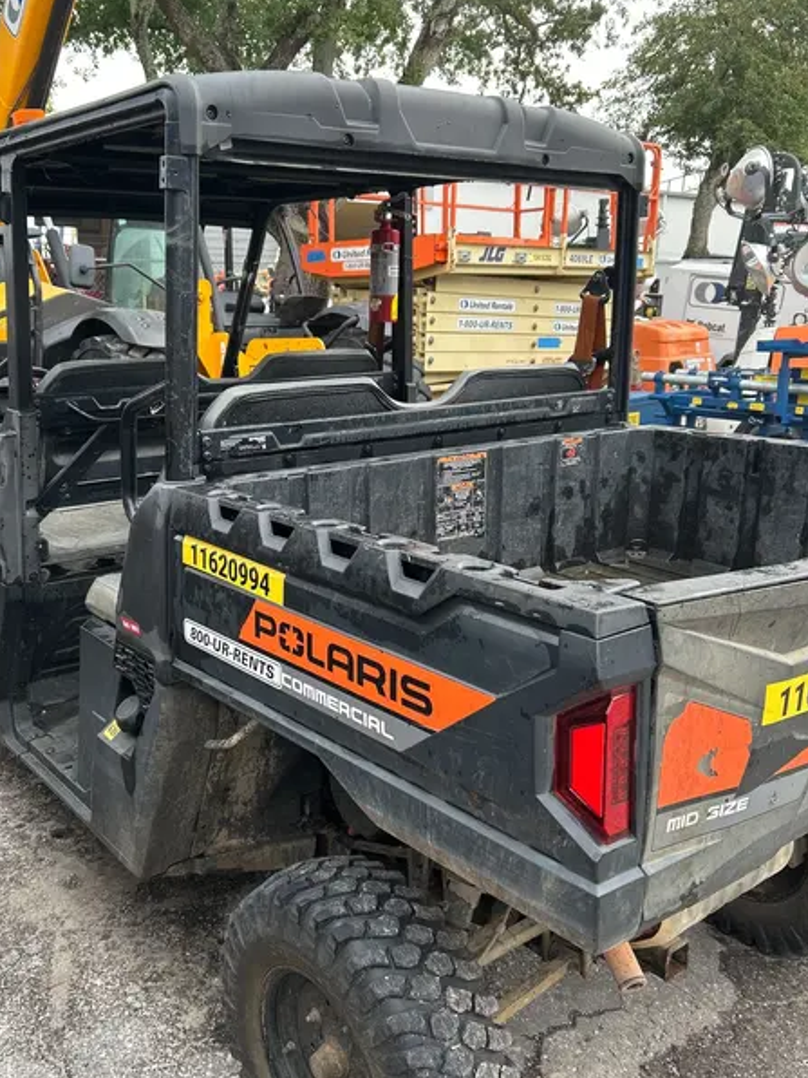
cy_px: 542
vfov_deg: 56.8
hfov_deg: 43.9
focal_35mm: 32
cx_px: 324
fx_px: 996
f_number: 1.5
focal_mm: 5.7
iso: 40
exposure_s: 1/121
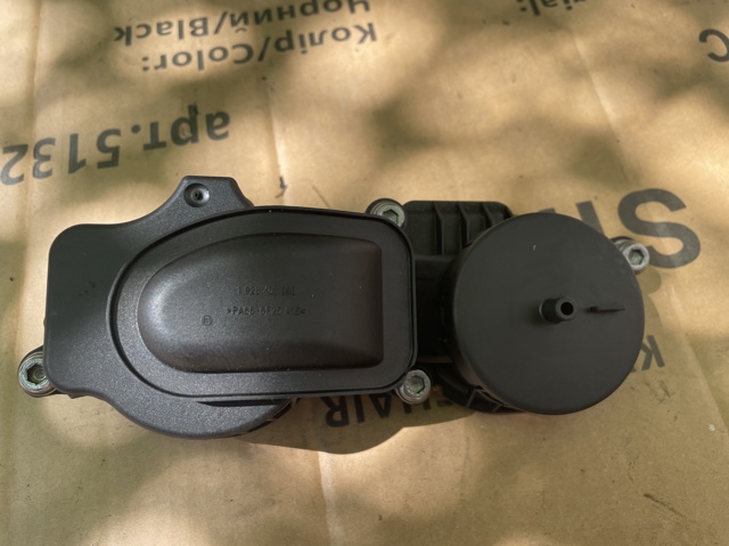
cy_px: 273
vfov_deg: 53.0
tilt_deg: -60.5
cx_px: 364
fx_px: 547
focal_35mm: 26
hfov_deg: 67.3
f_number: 1.6
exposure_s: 1/270
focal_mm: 4.2
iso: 32
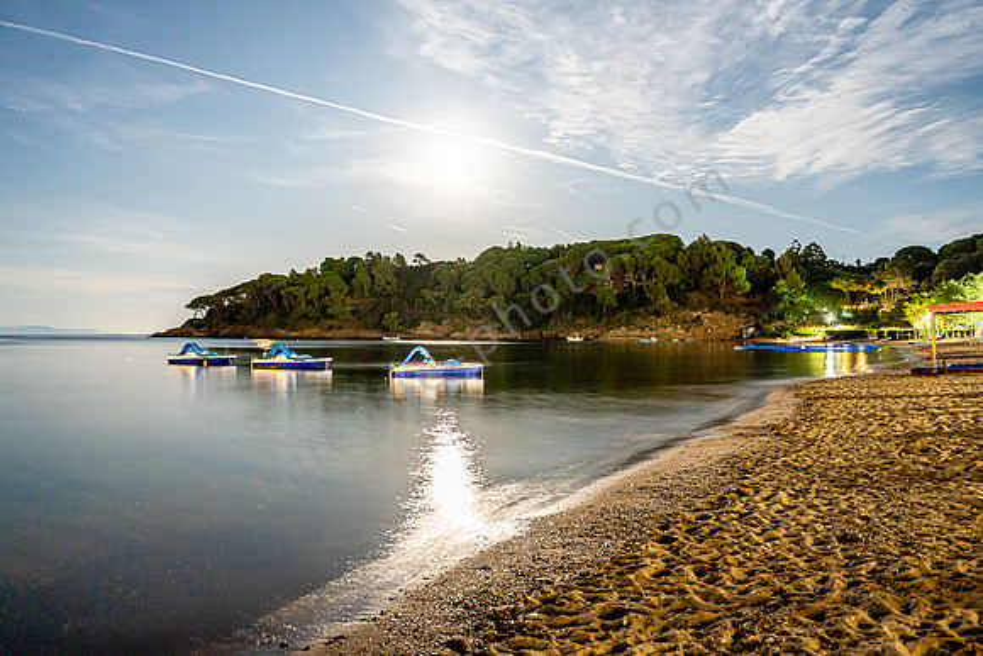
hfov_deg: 67.4
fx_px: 737
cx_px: 492
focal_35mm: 27
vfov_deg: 48.0
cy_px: 328
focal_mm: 27
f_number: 4
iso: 800
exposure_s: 4
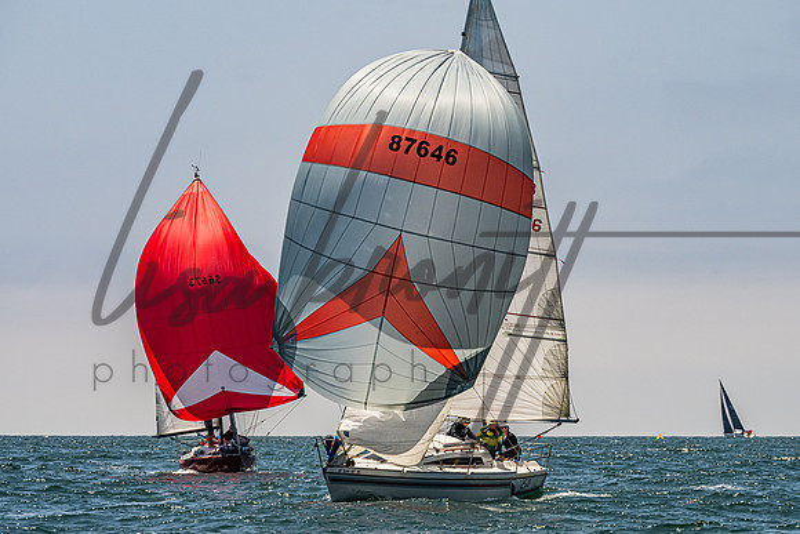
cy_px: 264
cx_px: 411
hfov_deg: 9.2
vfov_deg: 6.1
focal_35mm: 225
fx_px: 4990
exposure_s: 1/3200
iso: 500
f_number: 8
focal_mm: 170
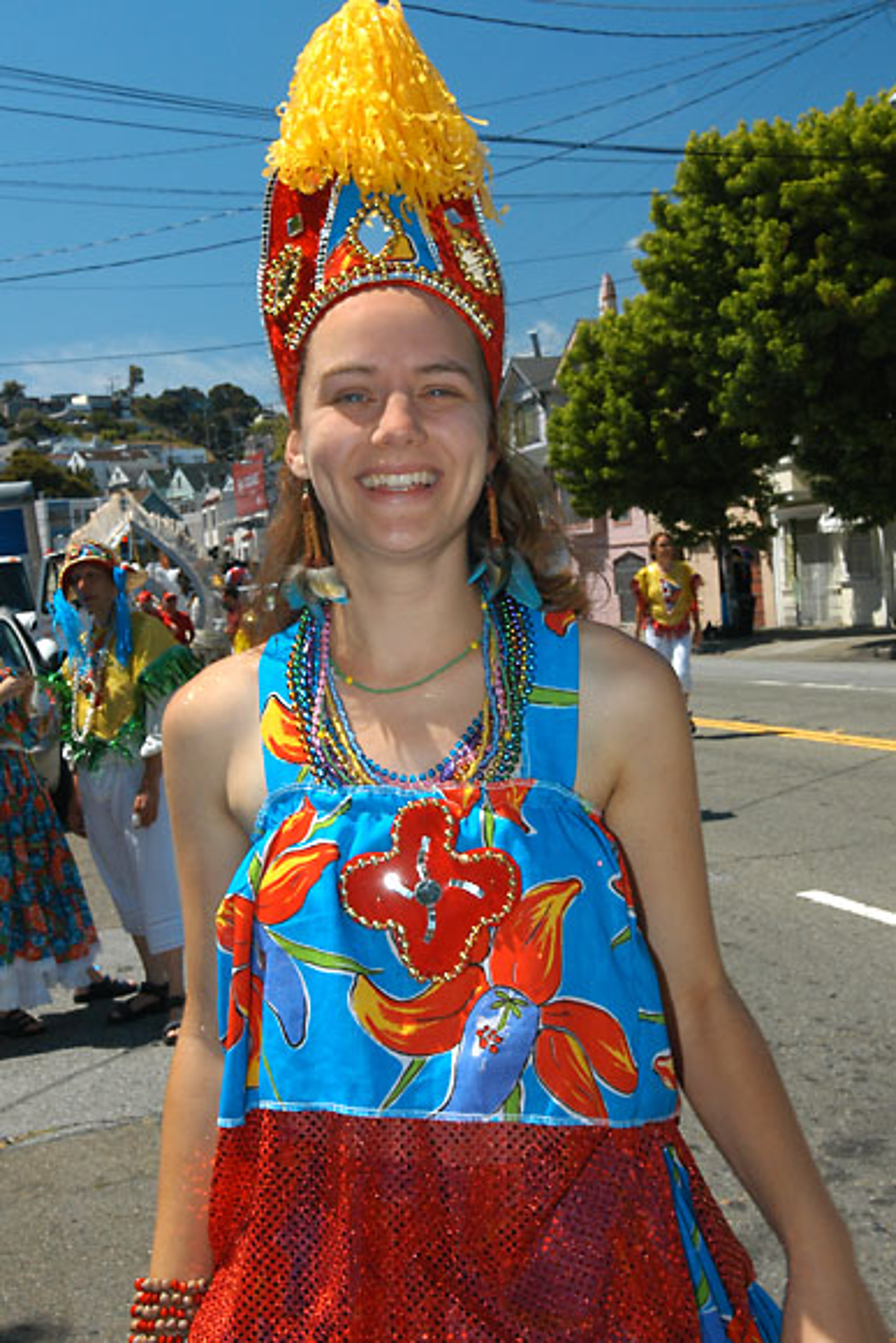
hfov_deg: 34.2
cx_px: 448
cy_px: 672
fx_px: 1455
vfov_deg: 49.5
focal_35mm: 39
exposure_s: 1/160
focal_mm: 26
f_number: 10
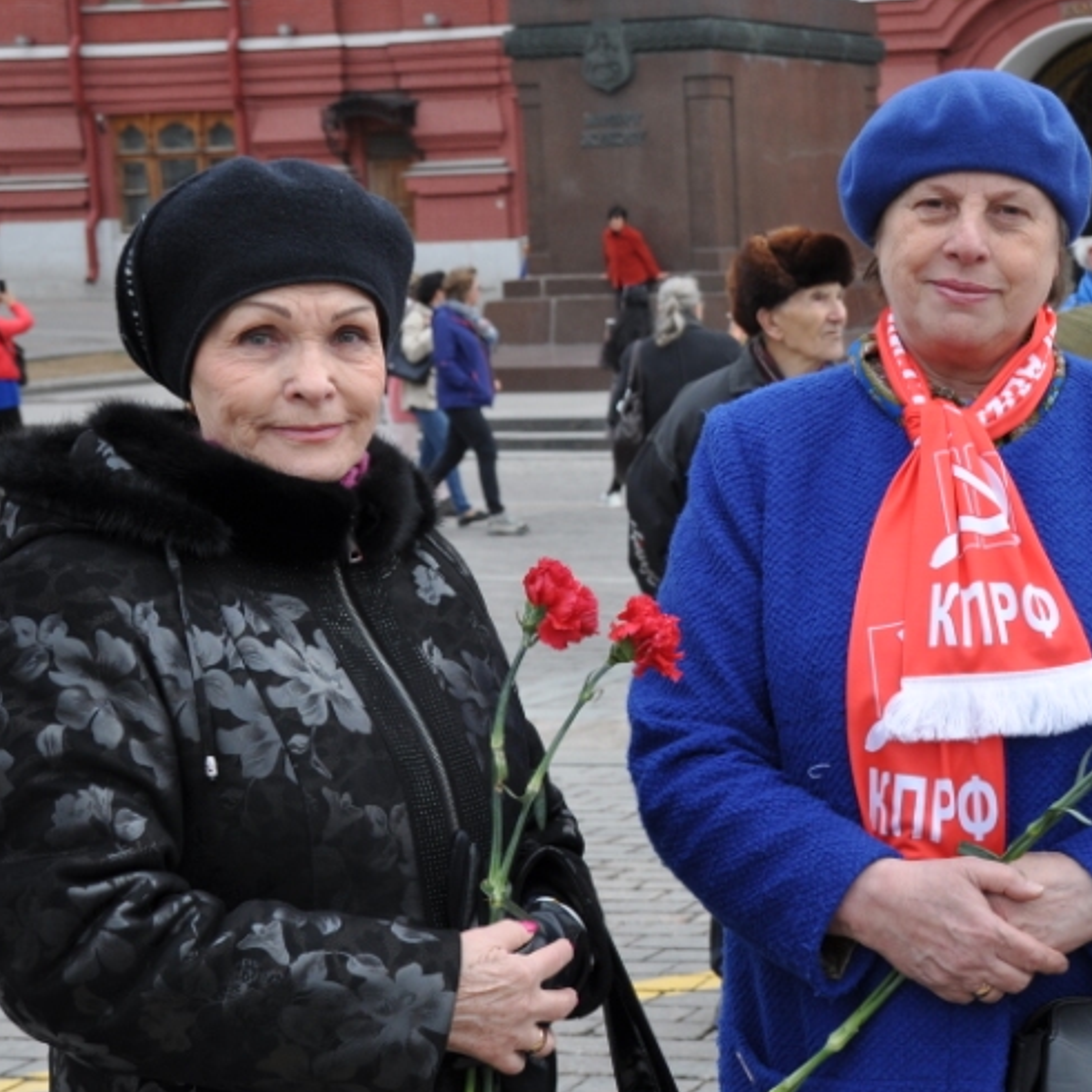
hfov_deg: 20.1
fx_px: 3034
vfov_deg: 20.4
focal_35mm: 85
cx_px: 954
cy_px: 569
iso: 200
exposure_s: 1/160
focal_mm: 32
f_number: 6.3
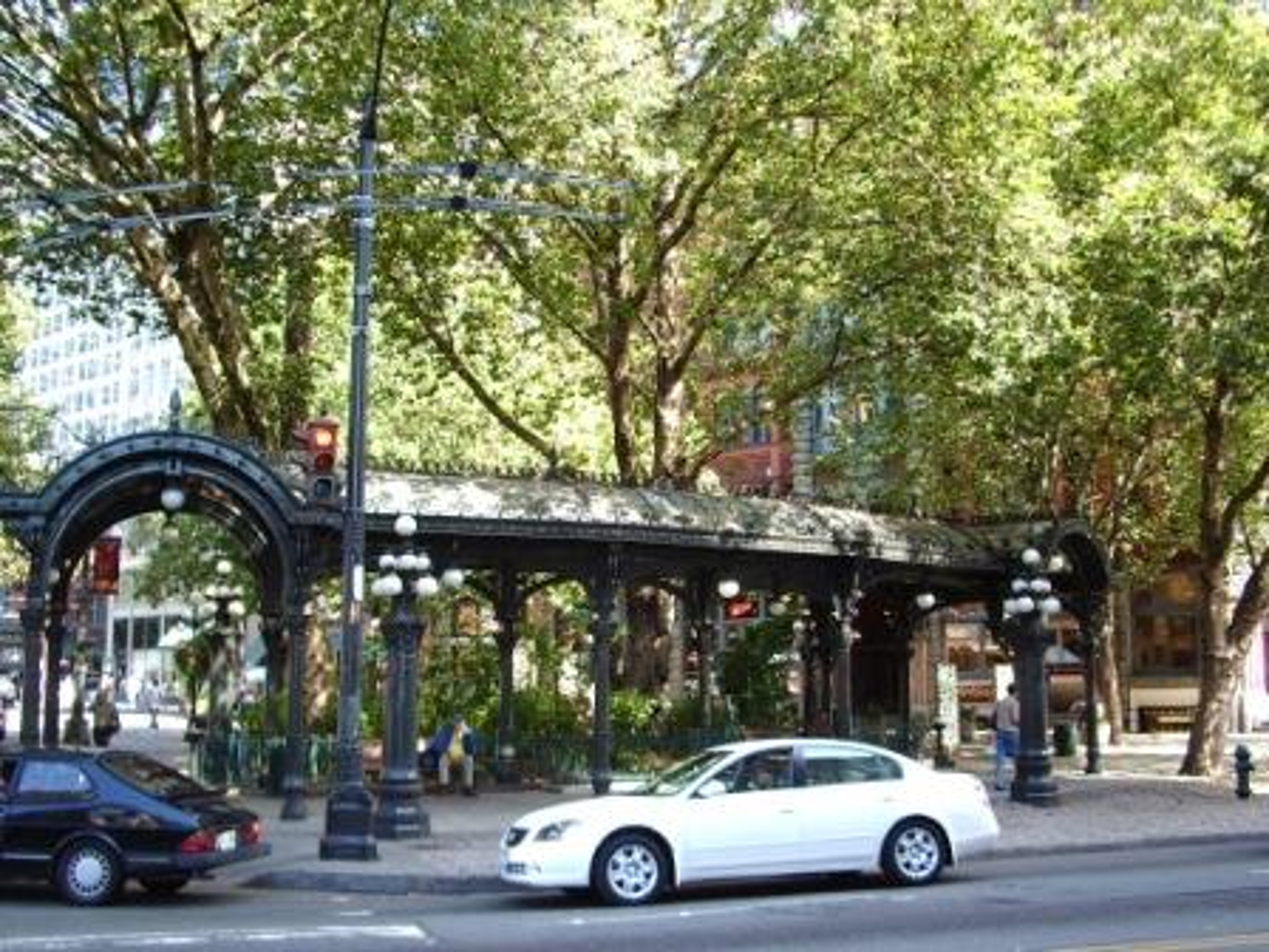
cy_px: 476
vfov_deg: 35.1
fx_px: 1503
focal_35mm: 41
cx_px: 634
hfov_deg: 45.8
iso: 100
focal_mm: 6.8
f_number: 2.8
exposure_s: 1/80
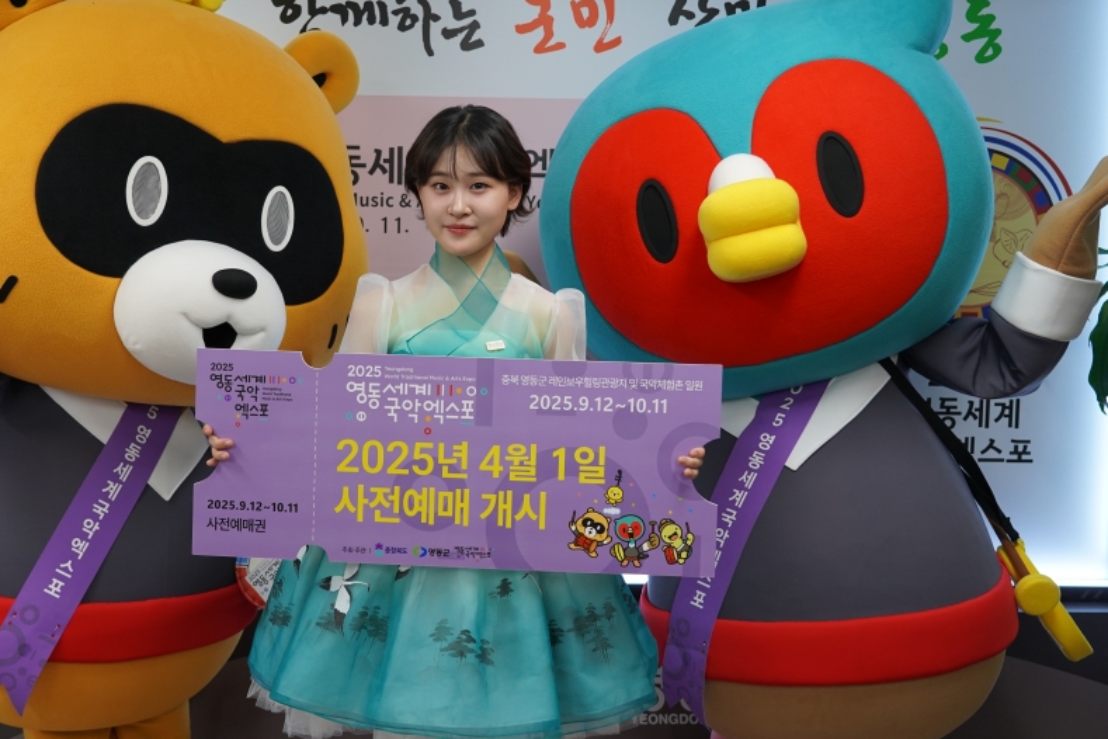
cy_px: 336
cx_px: 438
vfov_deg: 35.0
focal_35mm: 38
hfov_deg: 50.3
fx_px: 1169
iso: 1000
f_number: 4
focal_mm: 30
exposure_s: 1/160
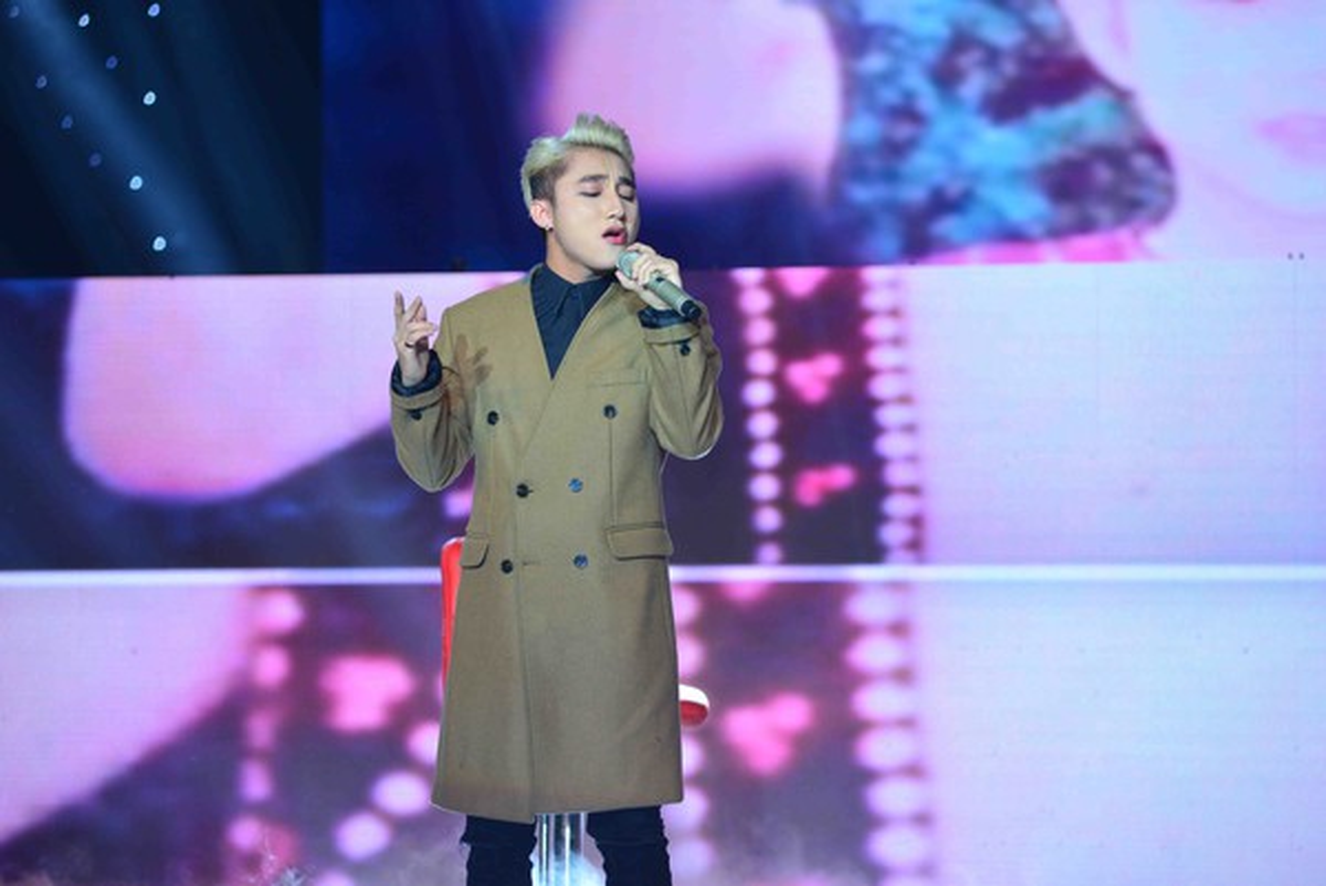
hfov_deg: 14.1
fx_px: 5345
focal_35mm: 145
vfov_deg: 9.5
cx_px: 663
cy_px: 443
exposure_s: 1/200
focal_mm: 145
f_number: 4
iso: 1000
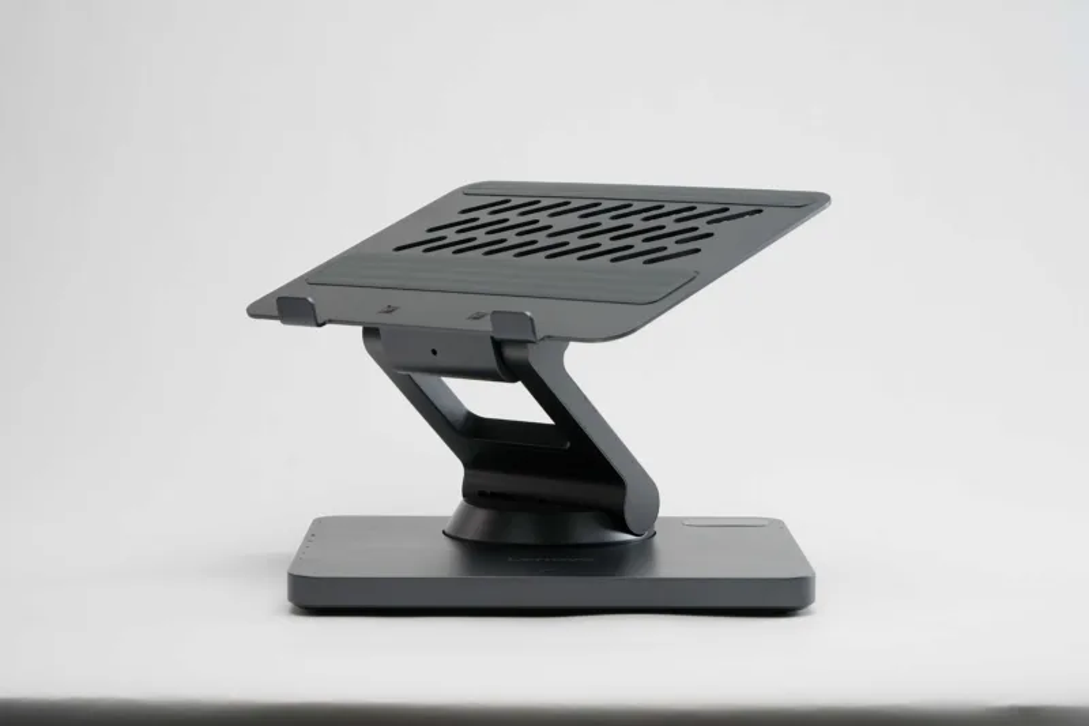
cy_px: 363
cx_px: 544
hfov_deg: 22.6
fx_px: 2722
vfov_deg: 15.2
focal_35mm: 90
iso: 100
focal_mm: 90
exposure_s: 1/160
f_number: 11
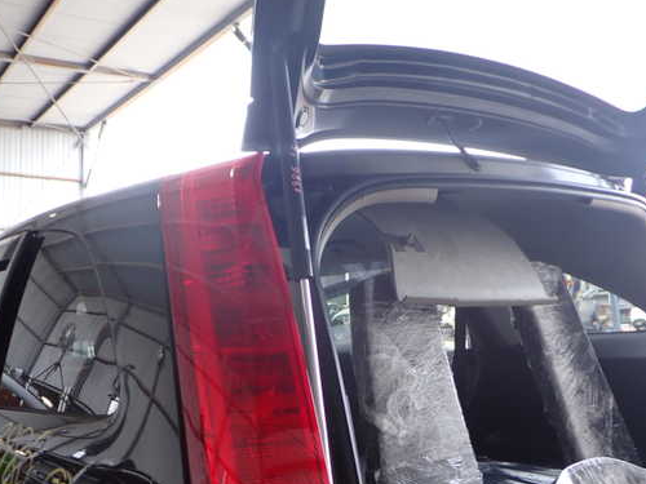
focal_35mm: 36
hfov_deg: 51.3
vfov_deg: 39.6
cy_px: 253
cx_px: 309
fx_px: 672
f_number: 2.3
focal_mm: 5.4
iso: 160
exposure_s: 1/125
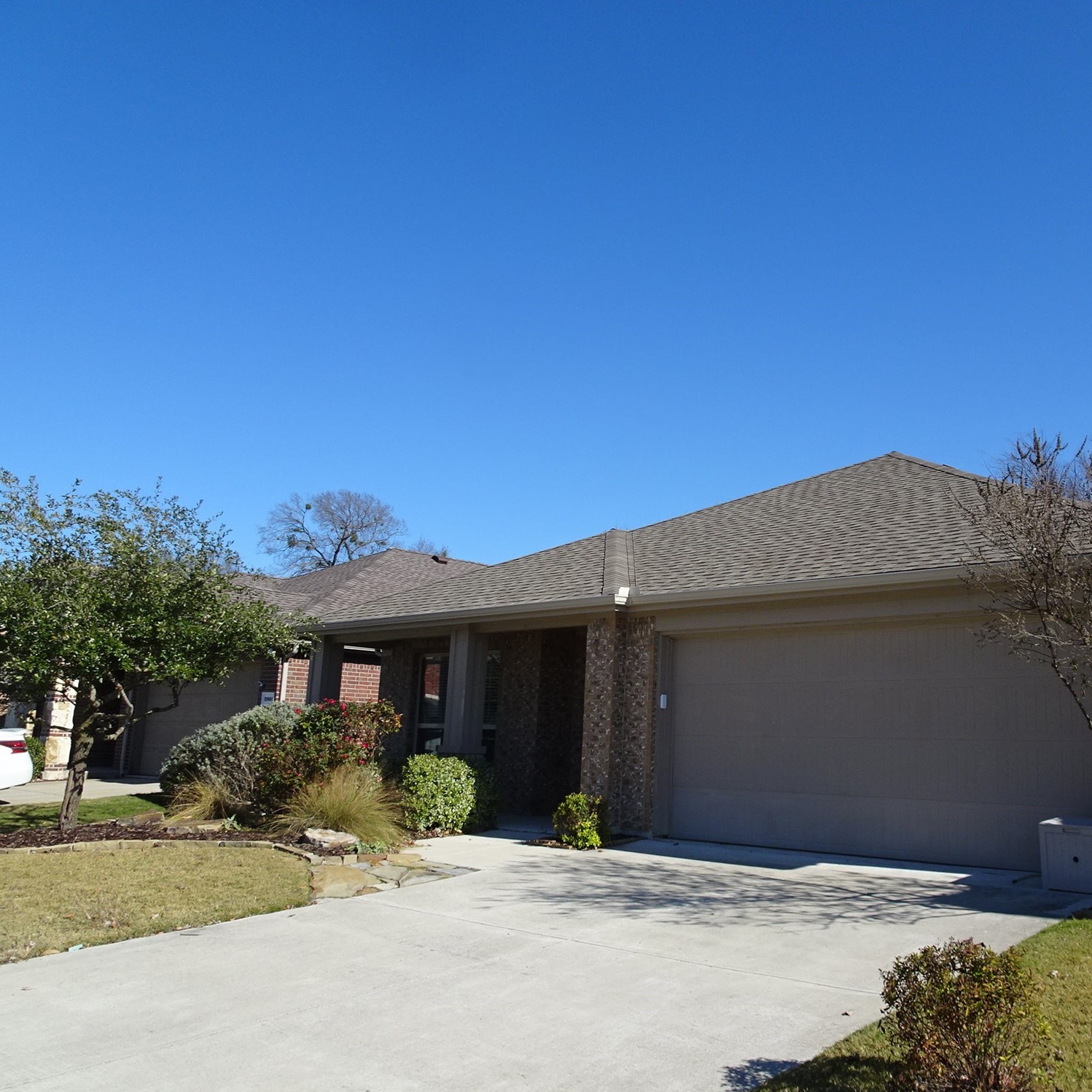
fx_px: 1035
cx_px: 726
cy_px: 557
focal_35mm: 29
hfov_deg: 54.5
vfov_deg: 55.6
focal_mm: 4.1
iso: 80
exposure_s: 1/1000
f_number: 3.5
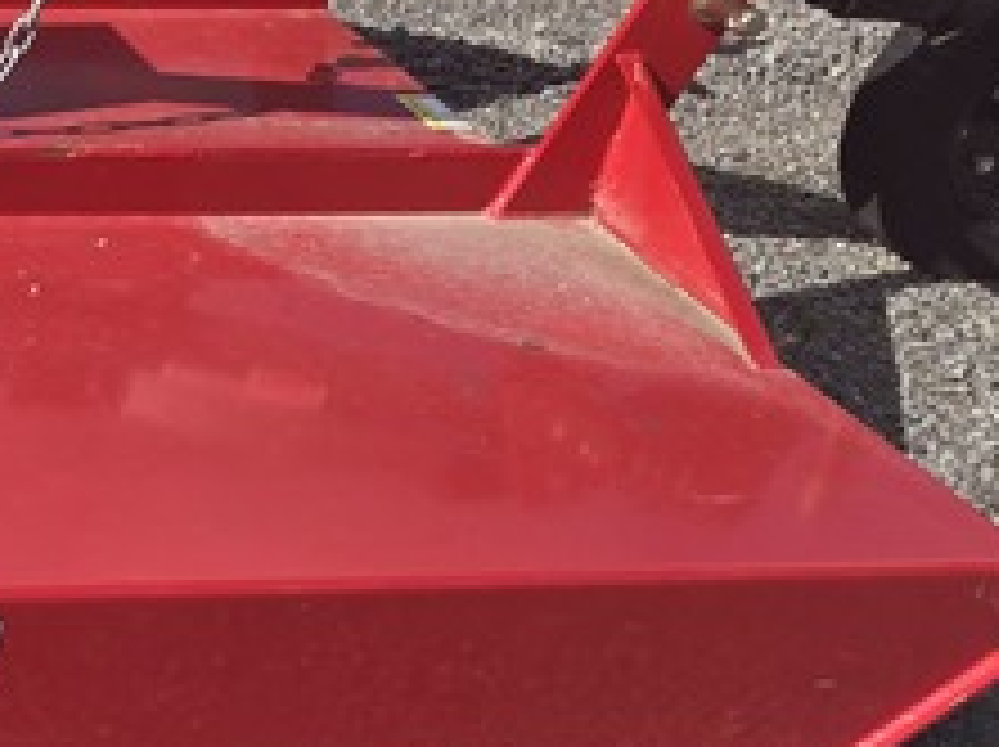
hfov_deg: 19.9
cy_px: 616
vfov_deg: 17.6
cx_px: -562
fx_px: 2393
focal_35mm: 83
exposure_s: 1/1700
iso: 25
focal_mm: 5.4
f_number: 1.8
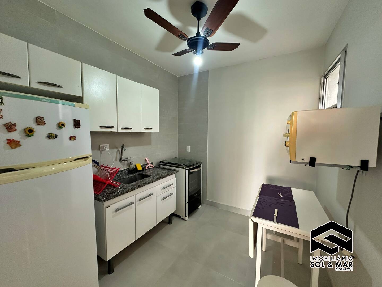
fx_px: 154
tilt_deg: -4.0
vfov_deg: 85.7
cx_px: 191
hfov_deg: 102.1
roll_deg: -0.2
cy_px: 144
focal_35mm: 14
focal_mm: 2.22
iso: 200
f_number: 2.2
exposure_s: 1/60
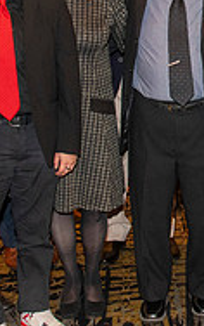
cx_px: 280
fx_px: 780
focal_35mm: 88
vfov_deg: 23.3
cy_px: 81
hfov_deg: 14.2
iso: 2000
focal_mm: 28
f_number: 5.6
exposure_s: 1/60
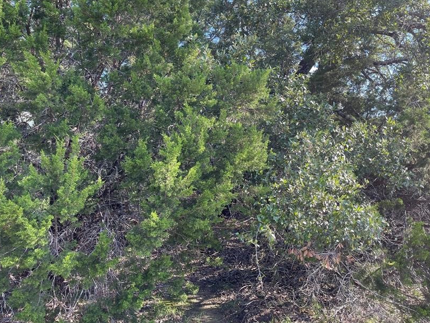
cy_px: 136
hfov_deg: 55.1
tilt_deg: +1.2
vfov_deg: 42.8
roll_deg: -0.4
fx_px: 410
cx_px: 250
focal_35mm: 33
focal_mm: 5.1
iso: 32
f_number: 1.6
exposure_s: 1/326
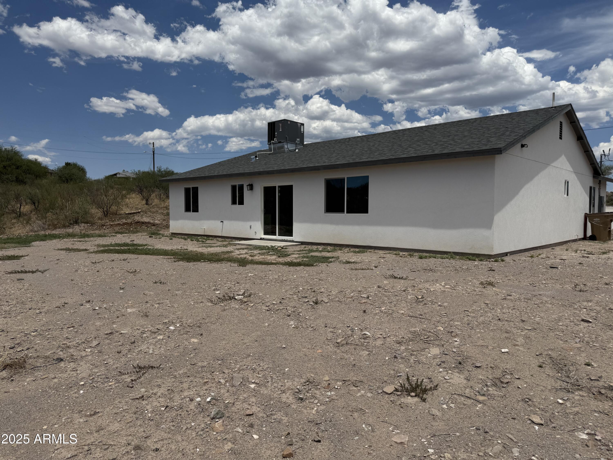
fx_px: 425
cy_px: 230
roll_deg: -0.7
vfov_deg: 56.8
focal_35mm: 24
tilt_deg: -2.4
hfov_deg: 71.6
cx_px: 306
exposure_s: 1/10309
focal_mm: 6.76
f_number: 1.78
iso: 80
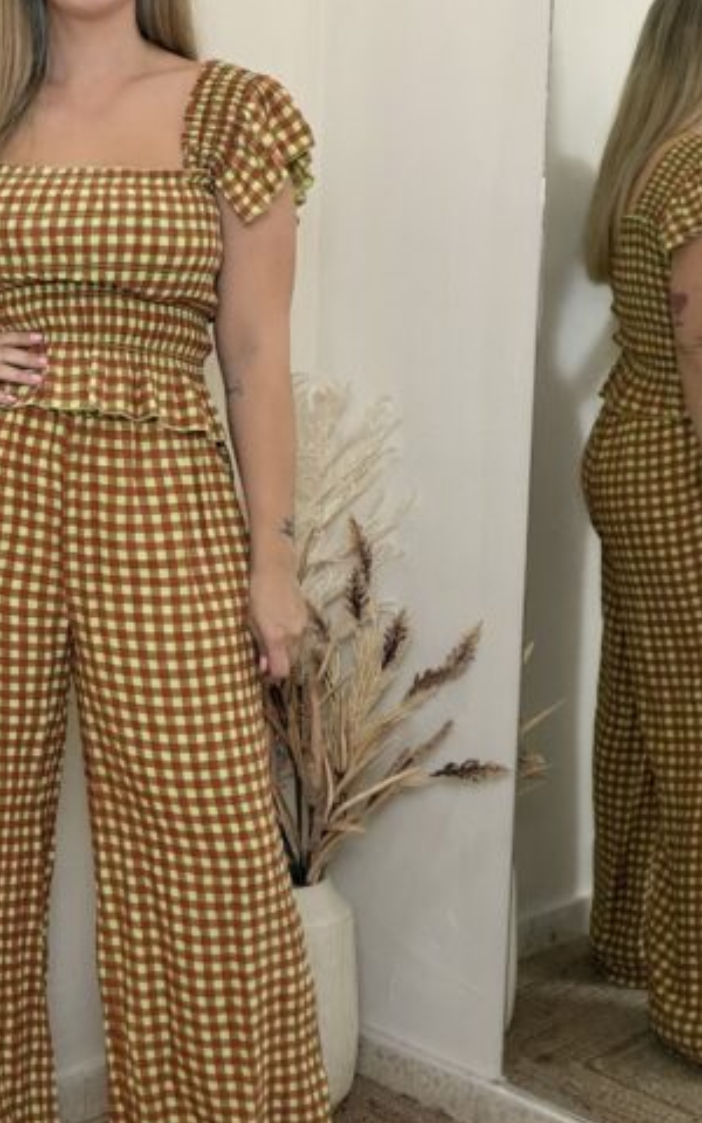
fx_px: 1622
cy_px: 477
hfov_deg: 23.9
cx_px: 94
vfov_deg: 38.1
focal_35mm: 53
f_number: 1.9
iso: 80
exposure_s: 1/50
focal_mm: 2.71
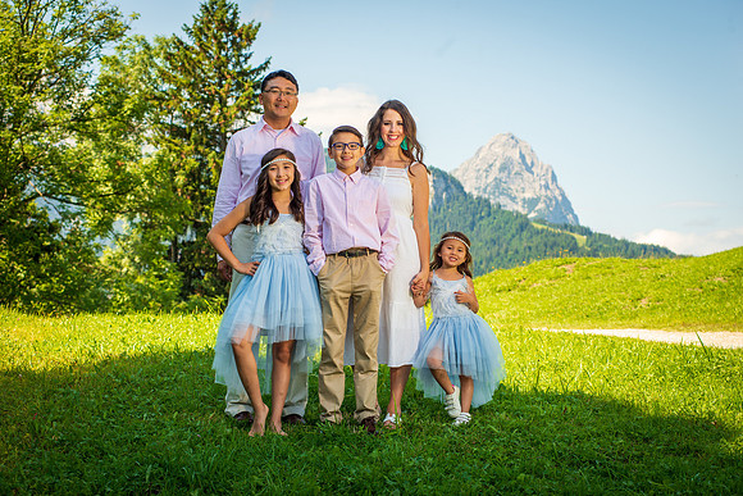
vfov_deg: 17.1
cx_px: 372
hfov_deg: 25.4
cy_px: 248
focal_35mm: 80
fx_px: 1651
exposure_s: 1/320
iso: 100
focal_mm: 80
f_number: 6.3
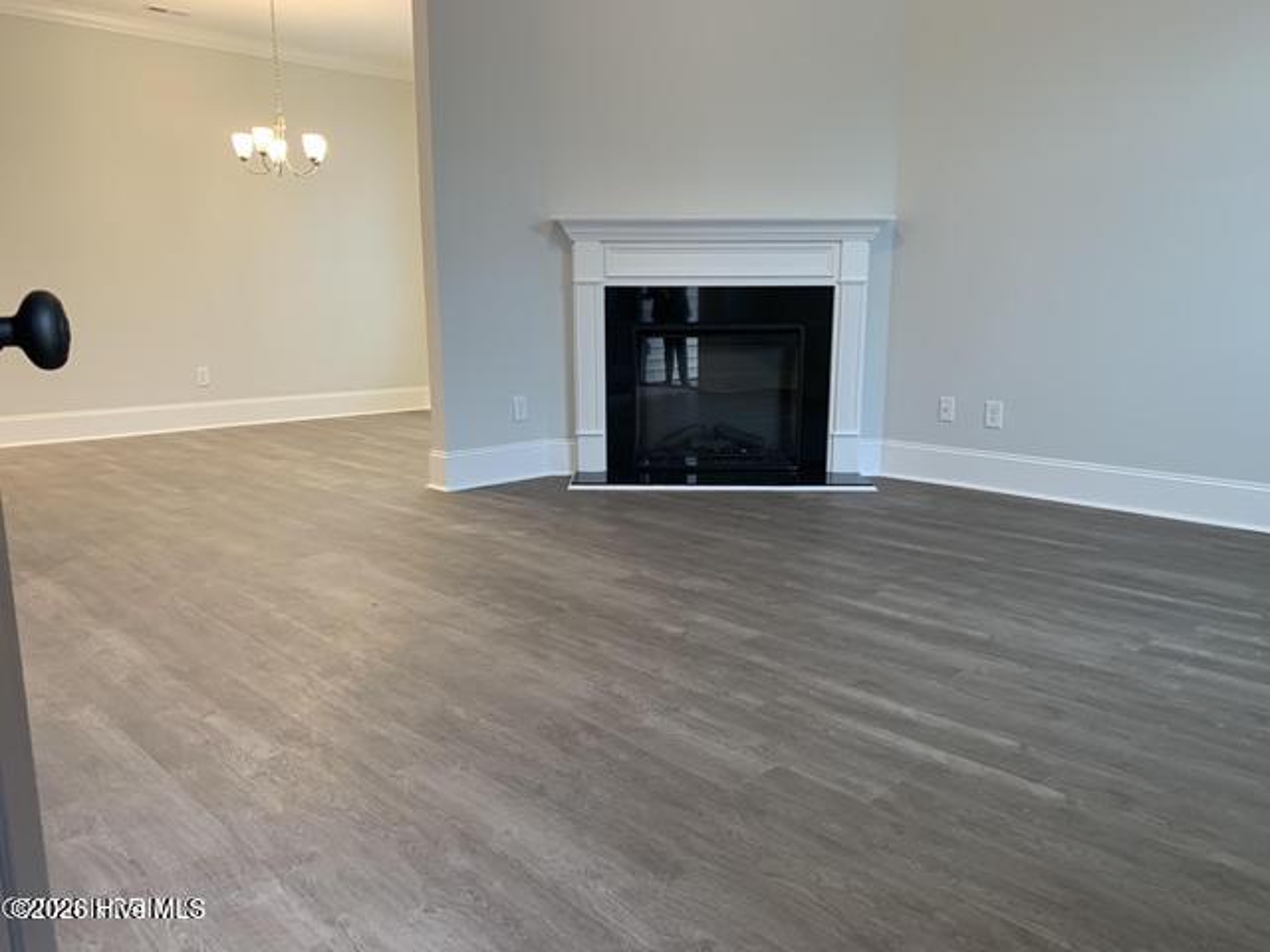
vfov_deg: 53.1
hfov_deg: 67.3
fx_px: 954
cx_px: 635
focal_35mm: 26
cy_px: 476
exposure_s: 1/60
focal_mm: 4.25
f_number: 1.8
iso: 200
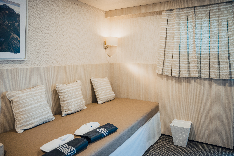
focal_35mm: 24
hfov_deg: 73.7
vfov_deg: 53.1
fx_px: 156
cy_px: 78
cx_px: 117
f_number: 2.8
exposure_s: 1/100
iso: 500
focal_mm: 24
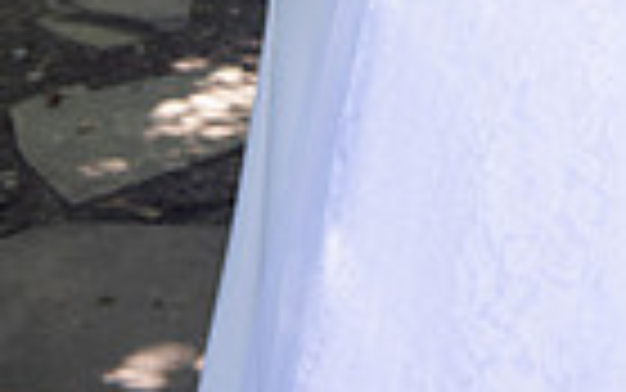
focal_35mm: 148
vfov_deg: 8.1
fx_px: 2526
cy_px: -599
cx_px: 640
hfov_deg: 13.9
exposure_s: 1/320
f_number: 5
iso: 640
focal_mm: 45
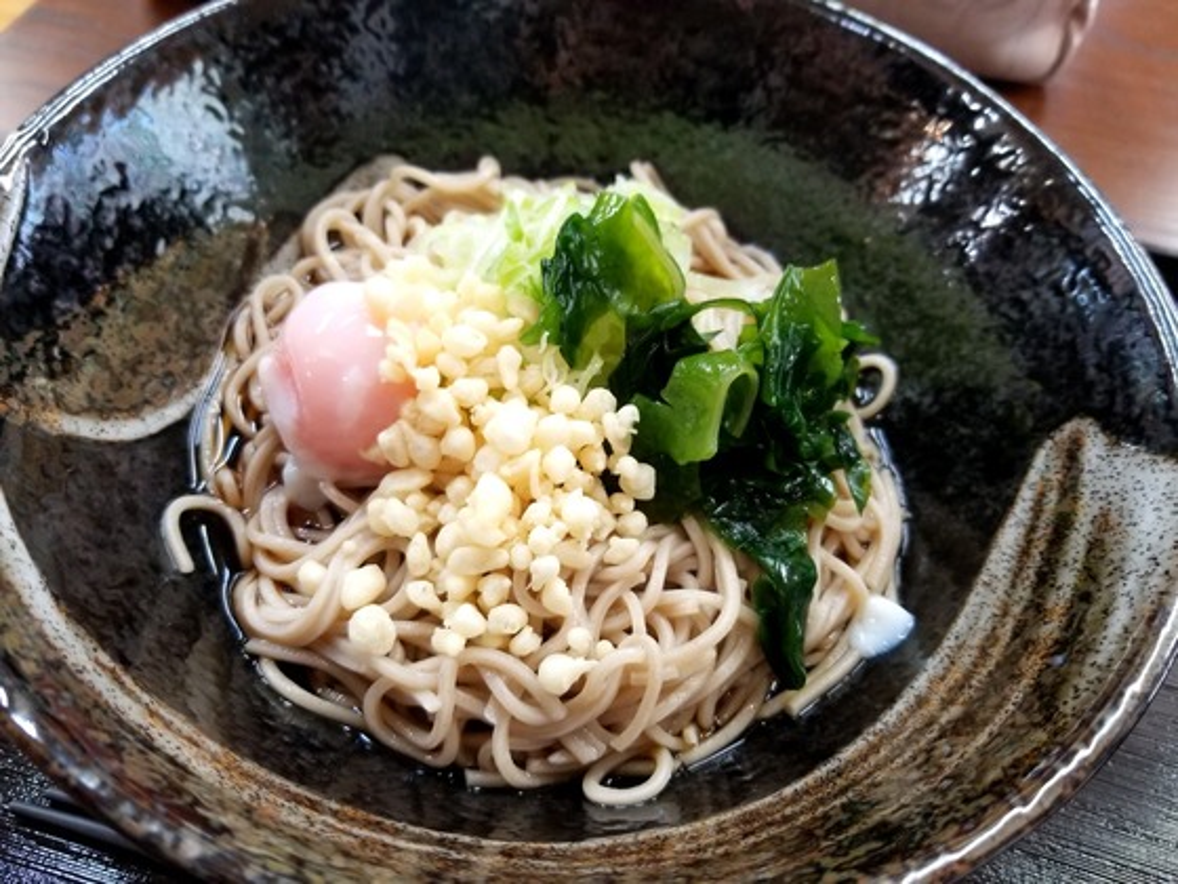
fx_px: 885
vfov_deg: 53.1
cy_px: 442
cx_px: 589
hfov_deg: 67.3
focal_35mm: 26
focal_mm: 4.3
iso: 160
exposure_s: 1/40
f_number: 1.7
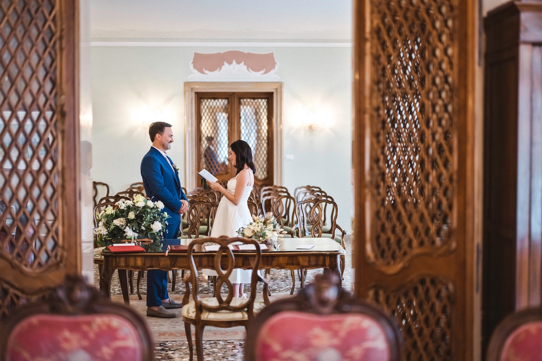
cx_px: 271
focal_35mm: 50
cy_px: 180
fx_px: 753
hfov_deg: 39.6
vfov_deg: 27.0
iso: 640
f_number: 1.2
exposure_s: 1/640
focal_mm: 50
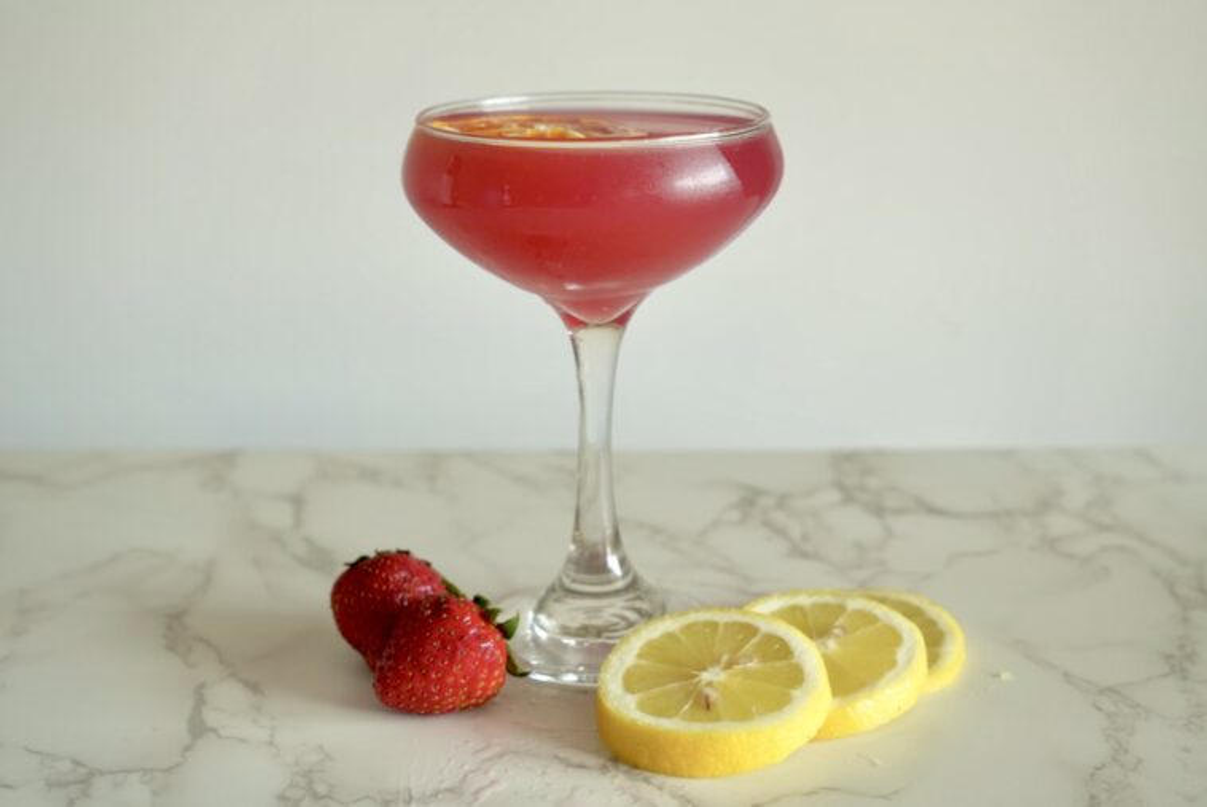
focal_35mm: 43
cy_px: 404
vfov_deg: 31.2
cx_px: 604
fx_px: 1445
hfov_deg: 45.3
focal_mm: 28.7
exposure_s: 1/100
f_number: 3.5
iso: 640
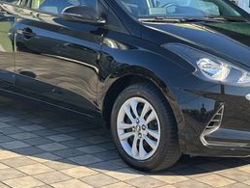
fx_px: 629
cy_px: 55
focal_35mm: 87
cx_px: 135
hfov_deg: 22.5
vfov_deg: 17.0
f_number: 1.78
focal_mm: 6.76
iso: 64
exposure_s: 1/621
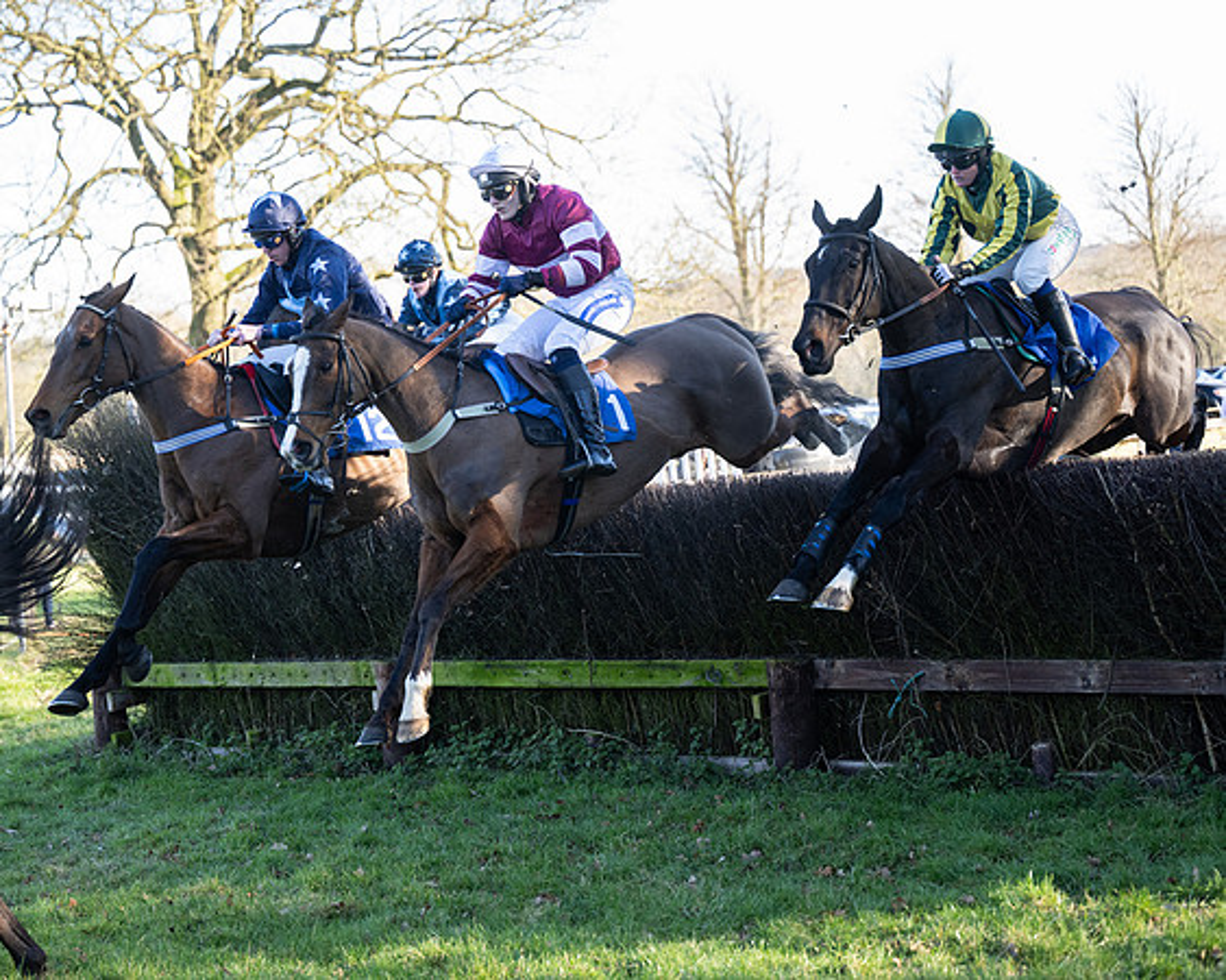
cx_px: 487
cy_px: 494
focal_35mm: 79
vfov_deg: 19.3
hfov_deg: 24.0
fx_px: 2881
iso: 800
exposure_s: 1/1250
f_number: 2.8
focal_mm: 70
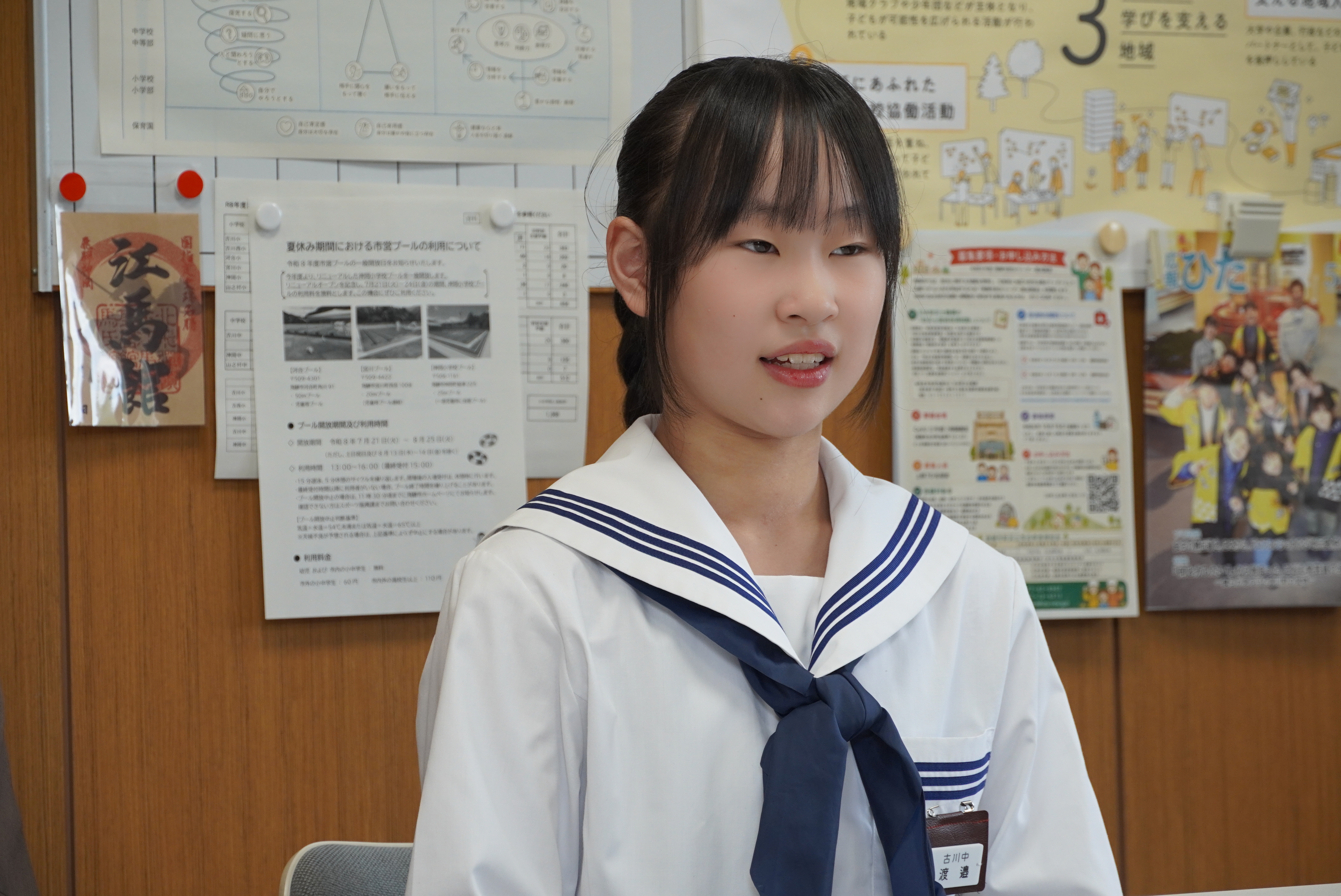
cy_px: 448
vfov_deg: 11.9
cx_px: 670
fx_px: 4305
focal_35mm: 116
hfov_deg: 17.7
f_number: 5.6
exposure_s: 1/160
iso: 640
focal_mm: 77
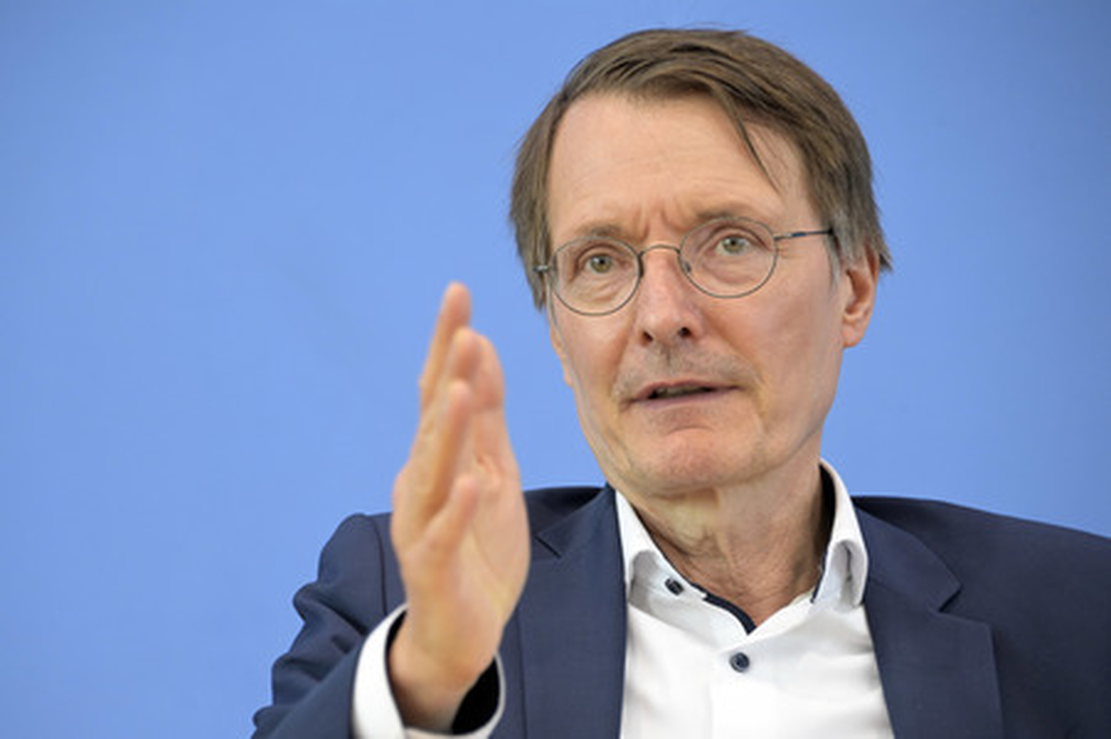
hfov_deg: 10.3
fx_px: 6168
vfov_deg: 6.9
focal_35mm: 200
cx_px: 556
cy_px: 370
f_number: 5.6
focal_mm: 200
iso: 4000
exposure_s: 1/500
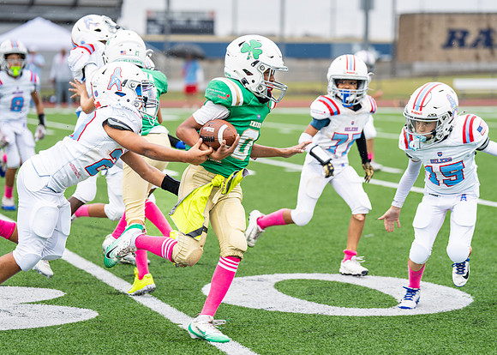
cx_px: 237
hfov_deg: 15.7
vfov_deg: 11.3
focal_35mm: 128
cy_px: 180
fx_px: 1799
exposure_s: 1/1000
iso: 500
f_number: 2.8
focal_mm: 115
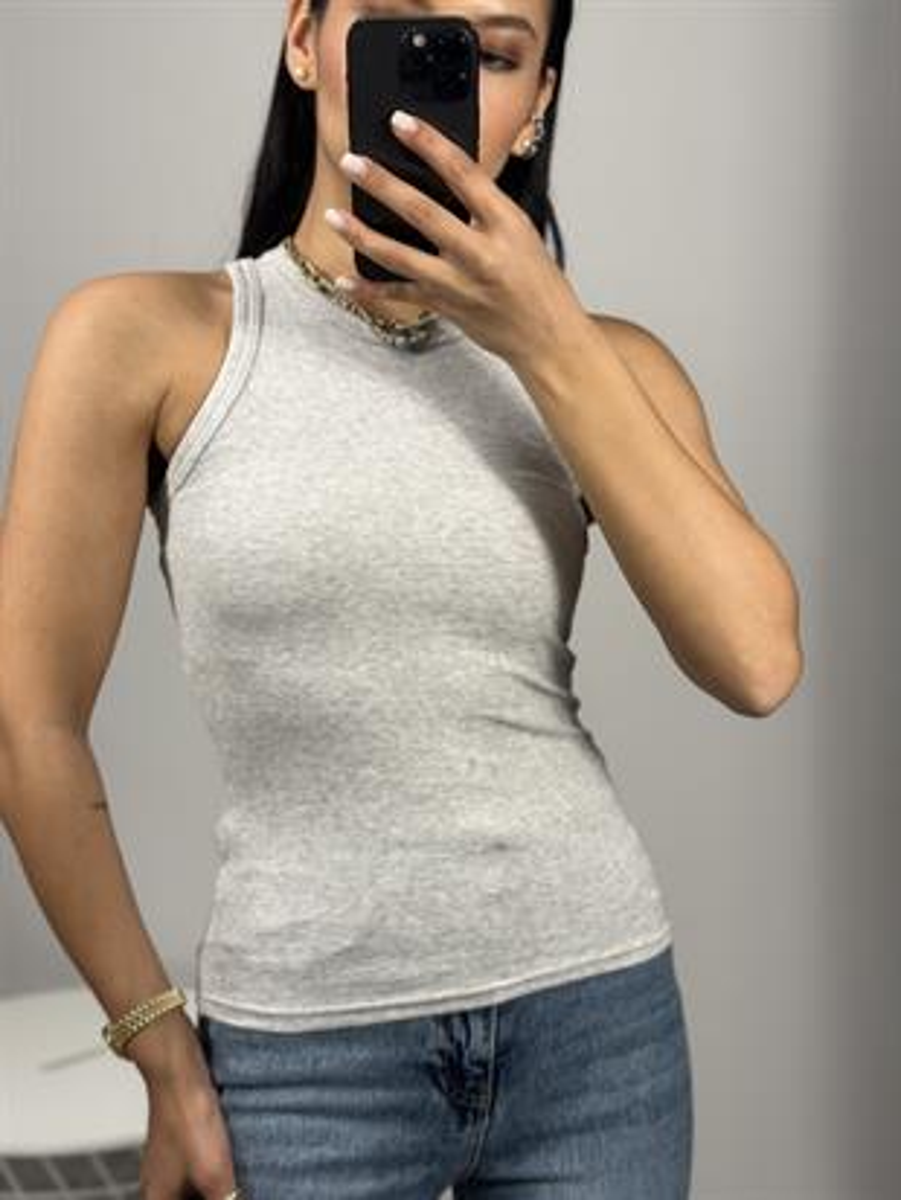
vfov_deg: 39.6
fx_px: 1665
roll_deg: -0.7
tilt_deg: -30.0
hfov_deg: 30.3
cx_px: 450
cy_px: 600
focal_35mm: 48
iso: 80
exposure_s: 1/100
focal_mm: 6.86
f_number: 1.78
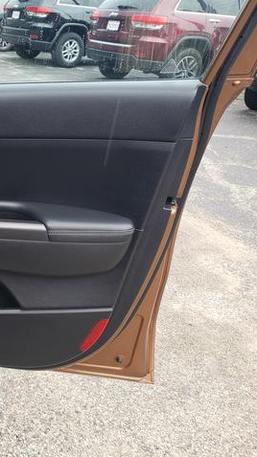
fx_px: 461
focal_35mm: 38
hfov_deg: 27.9
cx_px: -39
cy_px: 228
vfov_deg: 52.8
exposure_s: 1/120
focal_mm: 4.3
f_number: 2.4
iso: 50
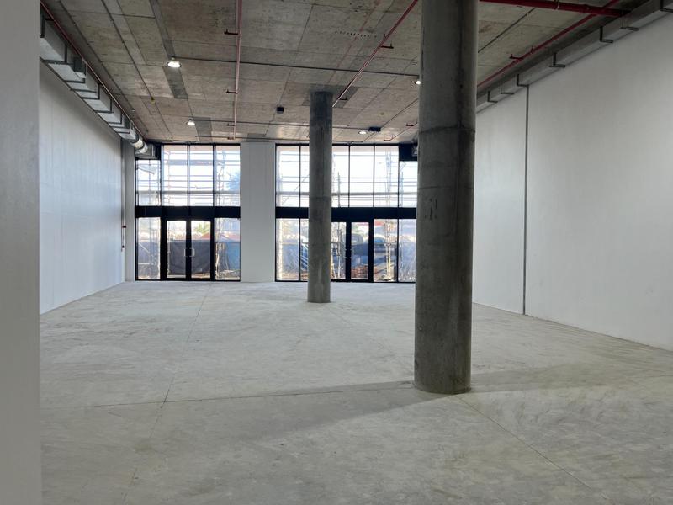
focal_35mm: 26
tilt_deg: -2.3
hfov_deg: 67.3
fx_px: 505
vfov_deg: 53.1
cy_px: 252
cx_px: 336
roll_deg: +0.5
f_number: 1.6
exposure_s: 1/135
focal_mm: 5.1
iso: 32
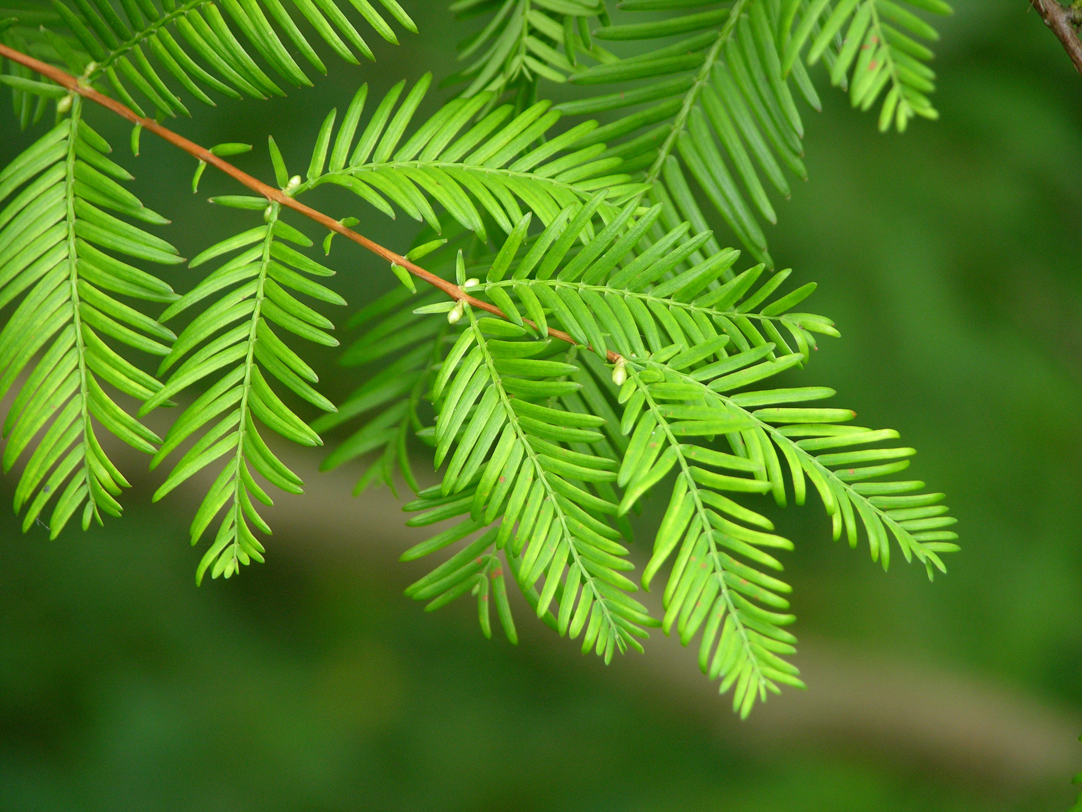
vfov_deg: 5.3
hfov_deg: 7.1
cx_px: 541
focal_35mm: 280
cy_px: 406
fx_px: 8752
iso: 100
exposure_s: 1/16.8
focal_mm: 71.2
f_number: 4.2
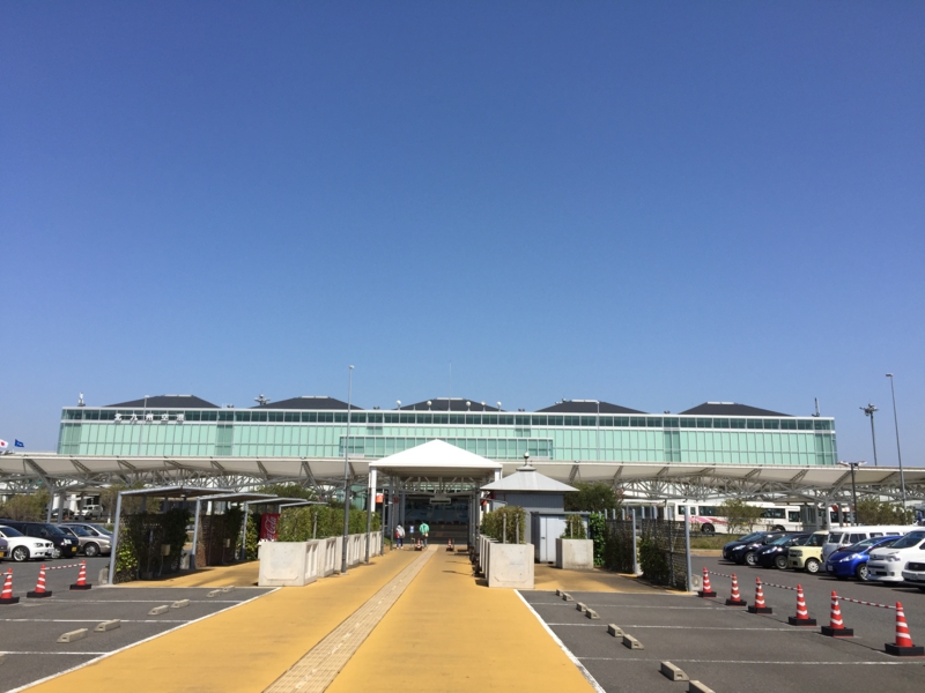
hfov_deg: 61.7
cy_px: 346
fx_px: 775
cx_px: 462
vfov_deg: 48.2
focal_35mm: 29
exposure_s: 1/2825
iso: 32
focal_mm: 4.15
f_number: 2.2
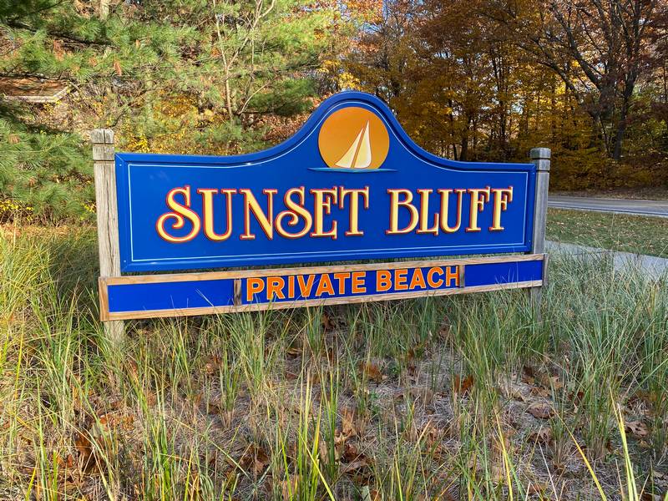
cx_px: 334
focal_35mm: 26
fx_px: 502
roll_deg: -0.7
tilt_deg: -7.8
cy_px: 250
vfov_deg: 53.1
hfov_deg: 67.3
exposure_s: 1/376
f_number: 1.8
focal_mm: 4.25
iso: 32
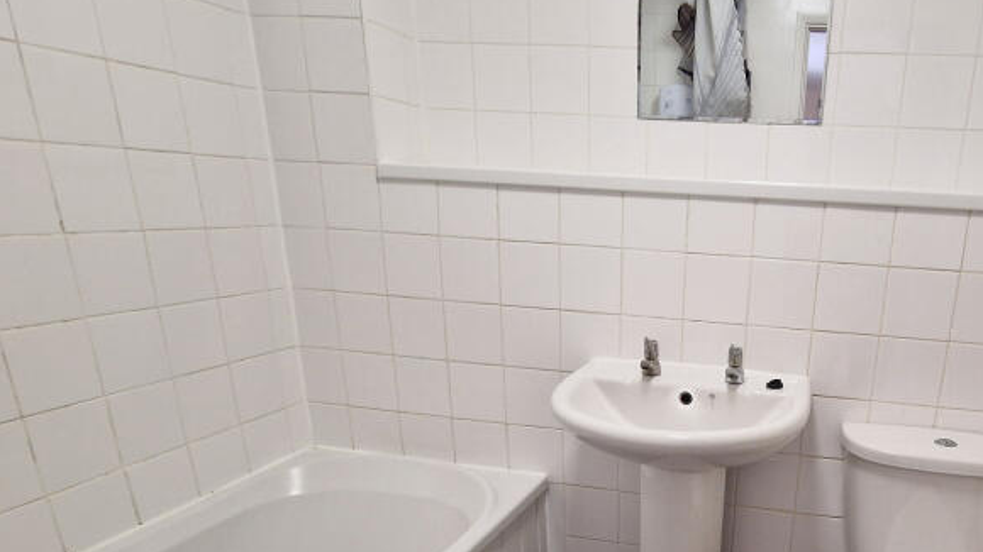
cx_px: 729
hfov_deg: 69.5
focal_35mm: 25
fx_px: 652
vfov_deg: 43.2
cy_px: 464
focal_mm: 2.2
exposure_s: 1/50
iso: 250
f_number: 2.2
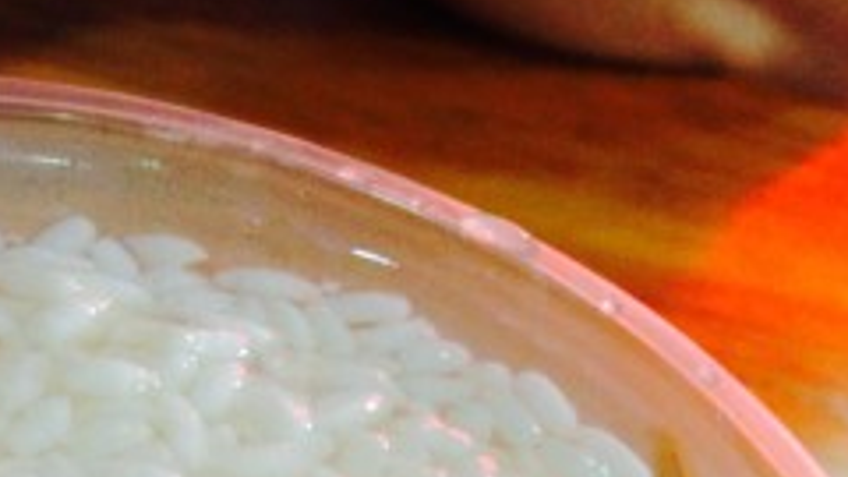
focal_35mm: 90
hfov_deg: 23.2
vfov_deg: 12.6
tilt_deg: -46.0
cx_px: 127
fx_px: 2024
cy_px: 777
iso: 125
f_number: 2.4
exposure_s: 1/20
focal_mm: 4.12
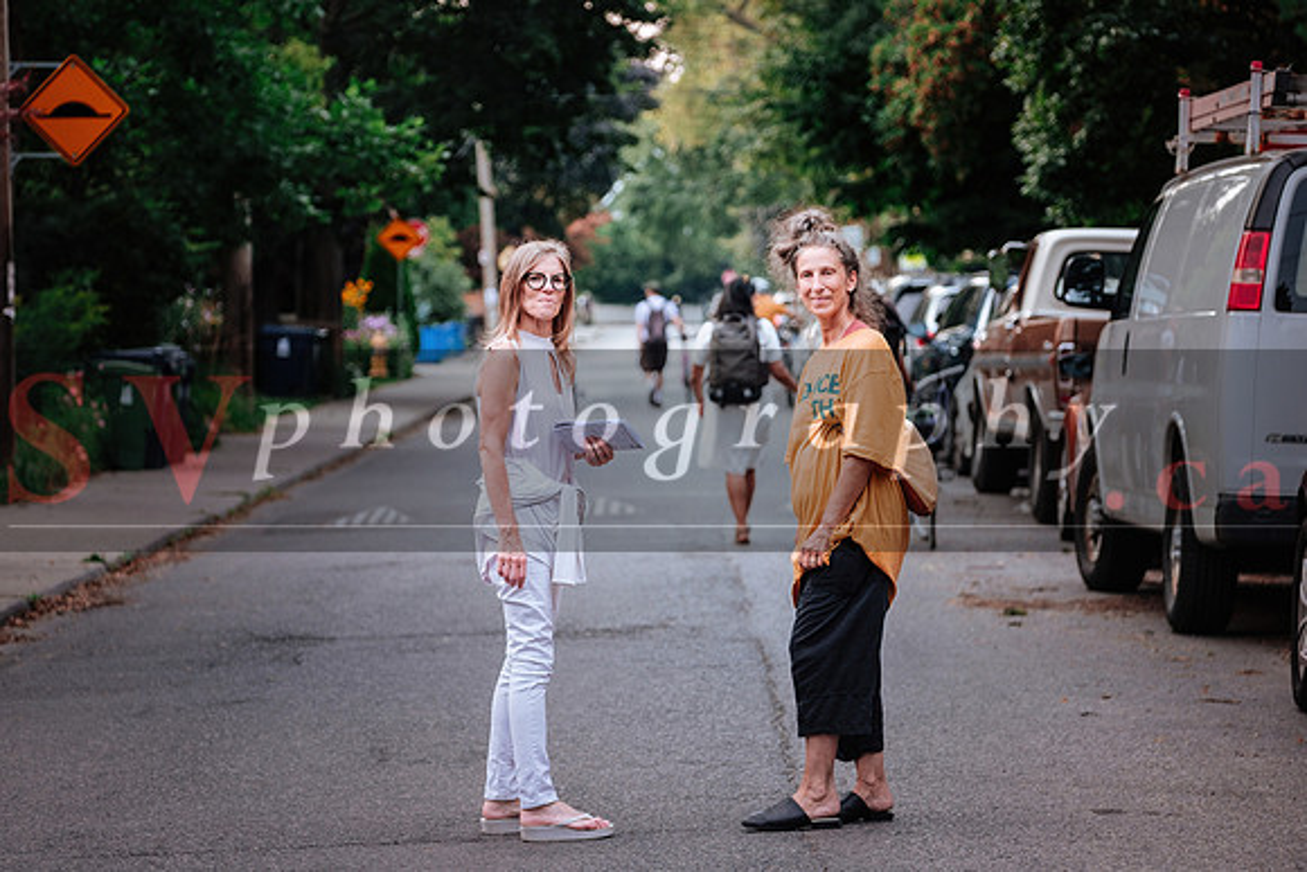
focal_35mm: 146
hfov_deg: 14.1
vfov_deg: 9.4
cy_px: 468
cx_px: 606
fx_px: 5297
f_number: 2.8
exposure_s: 1/200
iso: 400
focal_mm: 90.6
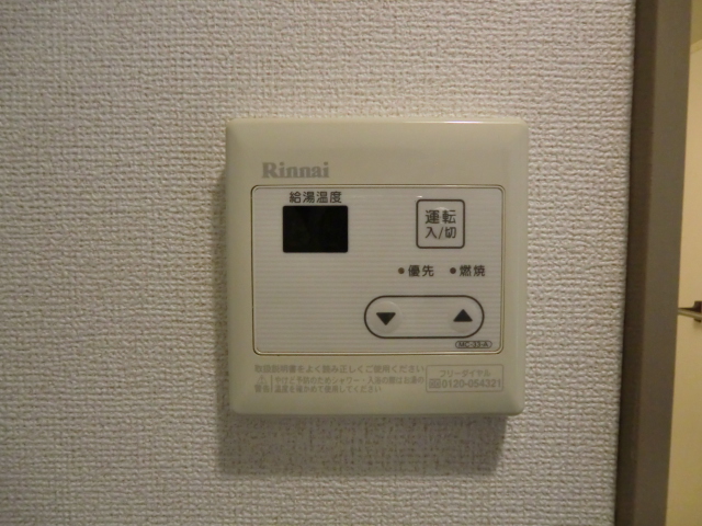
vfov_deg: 56.8
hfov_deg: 71.6
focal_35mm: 24
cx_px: 351
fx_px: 487
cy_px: 263
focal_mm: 4.3
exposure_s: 1/60
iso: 640
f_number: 3.2
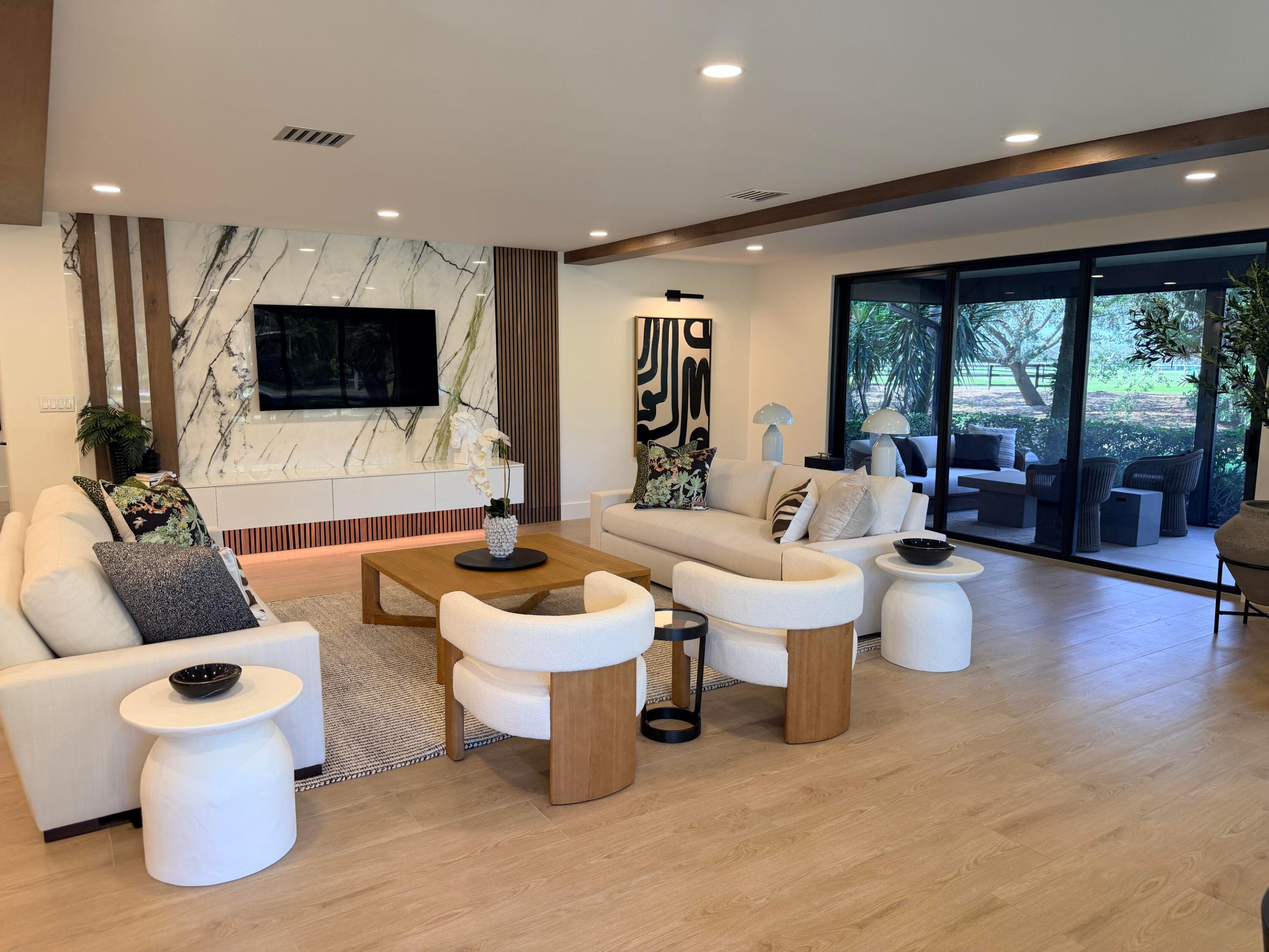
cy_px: 476
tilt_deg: -6.9
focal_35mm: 24
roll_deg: +0.1
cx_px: 634
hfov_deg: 71.6
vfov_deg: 56.8
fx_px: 880
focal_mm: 6.76
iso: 100
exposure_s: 1/120
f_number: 1.78
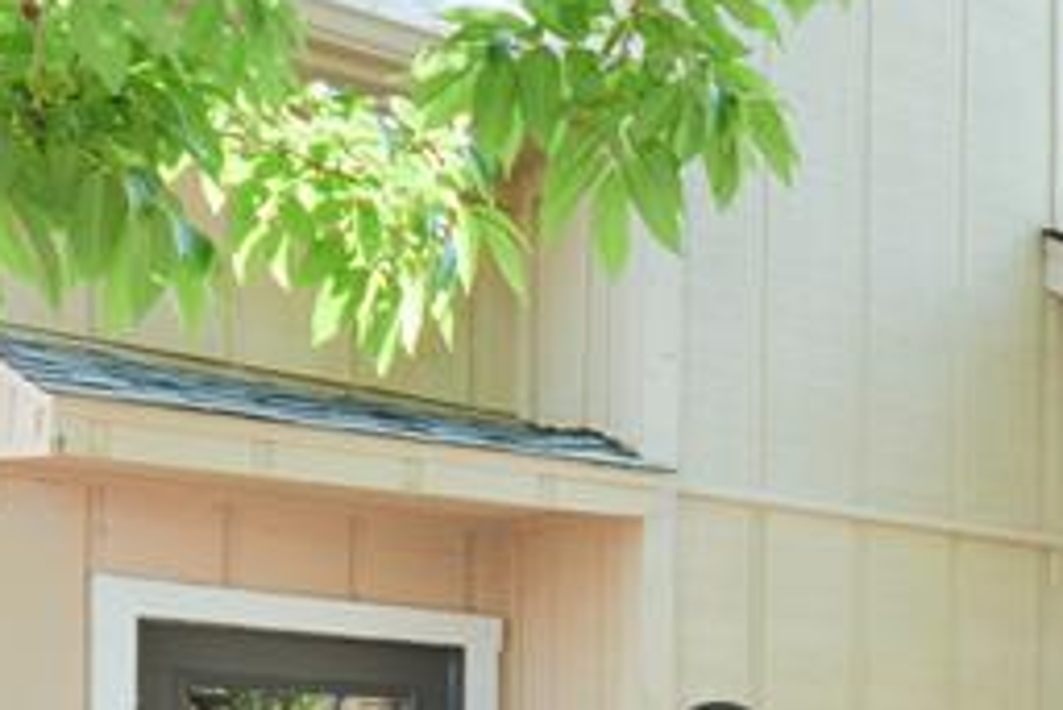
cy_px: 839
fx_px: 1773
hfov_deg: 29.9
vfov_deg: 21.2
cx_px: 1175
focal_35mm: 60
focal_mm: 10
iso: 250
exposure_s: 1/125
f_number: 5.6
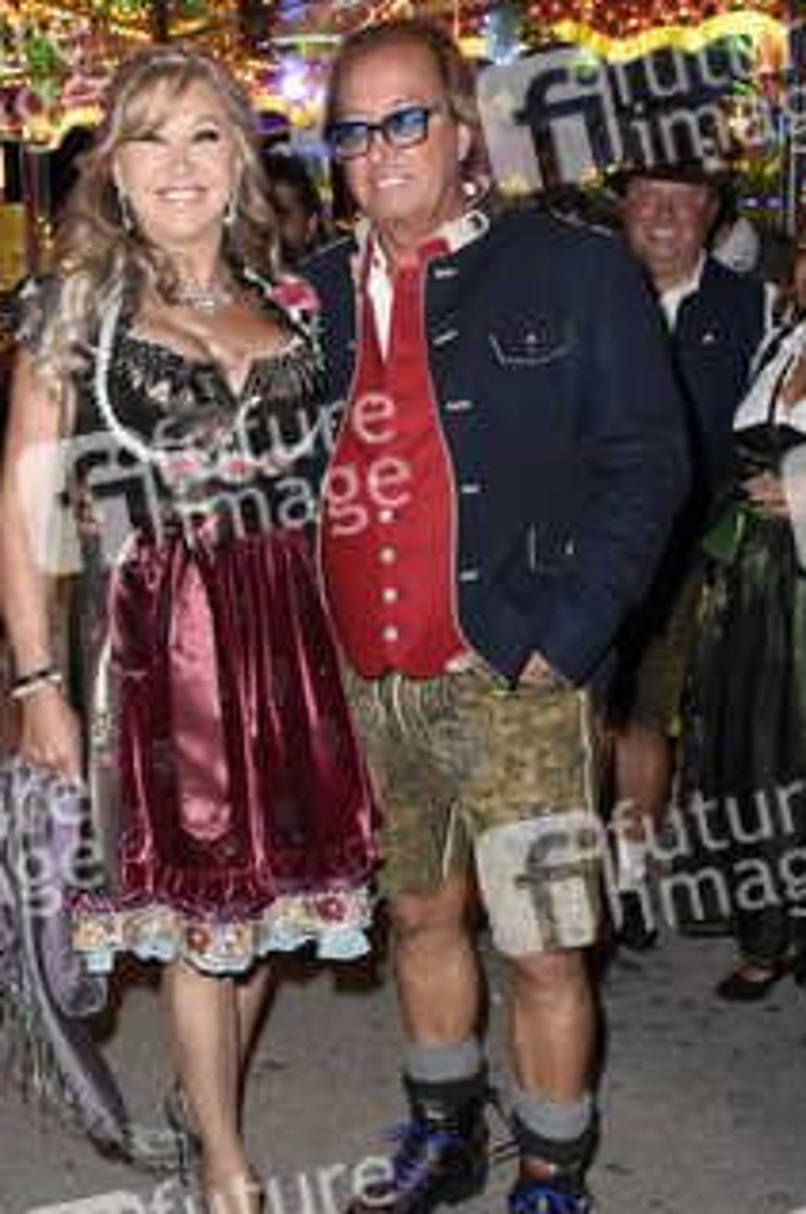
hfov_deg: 38.6
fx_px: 1145
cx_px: 325
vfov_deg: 55.7
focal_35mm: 34
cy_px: 676
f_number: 9
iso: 3200
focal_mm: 18
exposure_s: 1/160
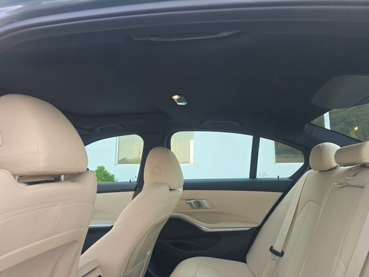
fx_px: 245
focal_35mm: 23
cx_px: 184
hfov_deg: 73.9
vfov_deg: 58.9
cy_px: 138
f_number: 1.7
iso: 64
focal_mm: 6.3
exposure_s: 1/180
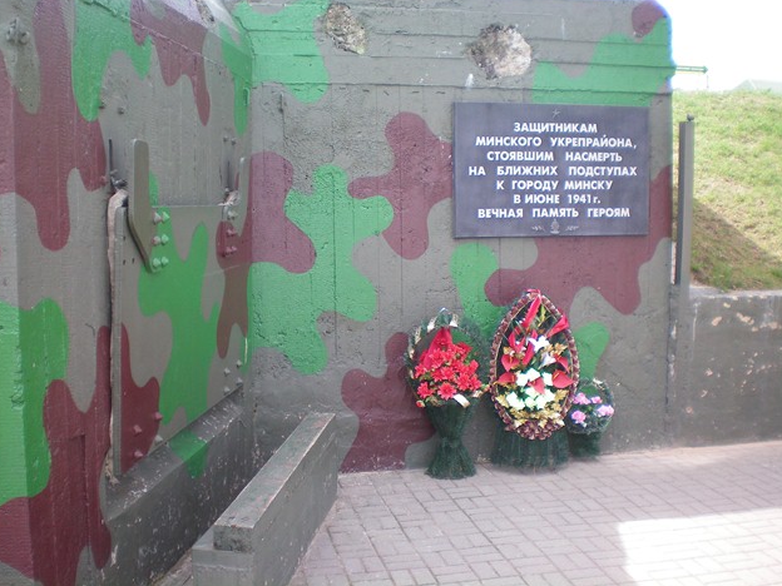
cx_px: 392
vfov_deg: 36.8
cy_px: 287
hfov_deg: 47.9
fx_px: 881
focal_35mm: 39
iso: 64
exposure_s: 1/160
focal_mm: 6.3
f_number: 3.1
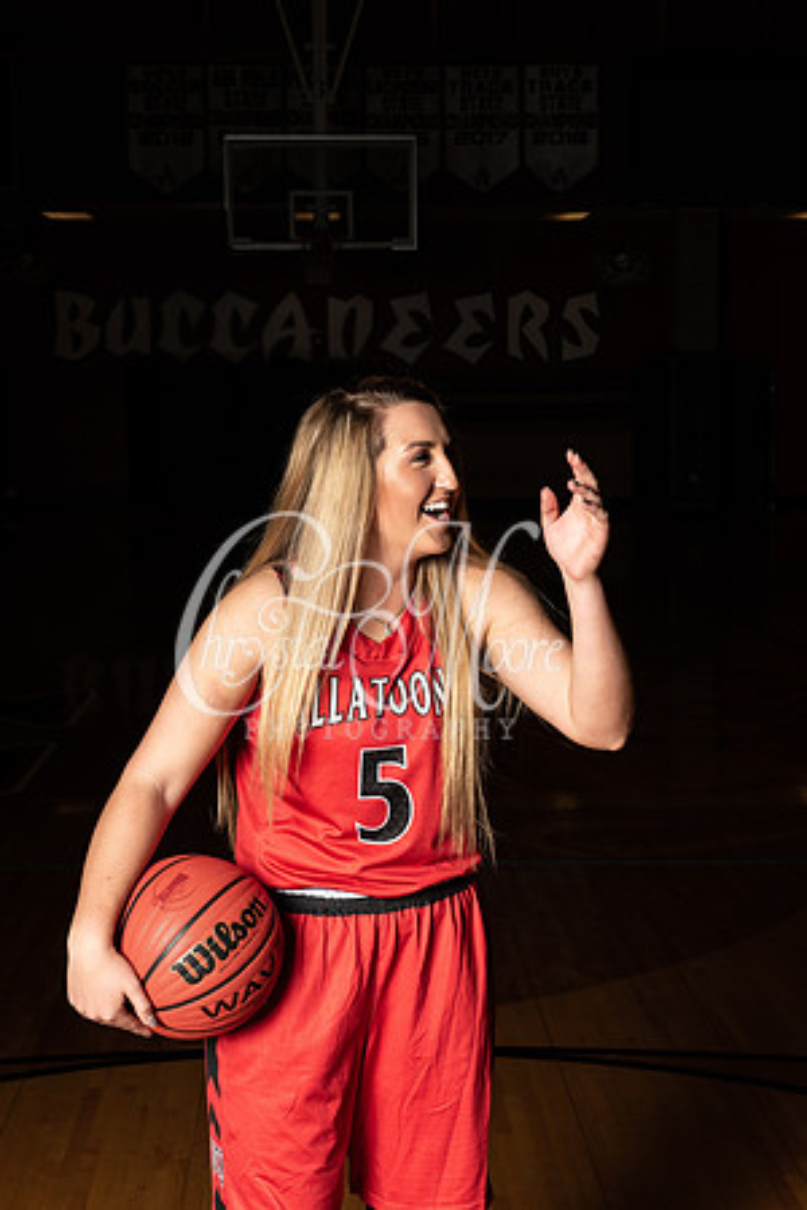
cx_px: 404
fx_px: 2354
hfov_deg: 19.5
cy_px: 605
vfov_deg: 28.8
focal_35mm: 70
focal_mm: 70
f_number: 14
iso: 320
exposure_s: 1/200
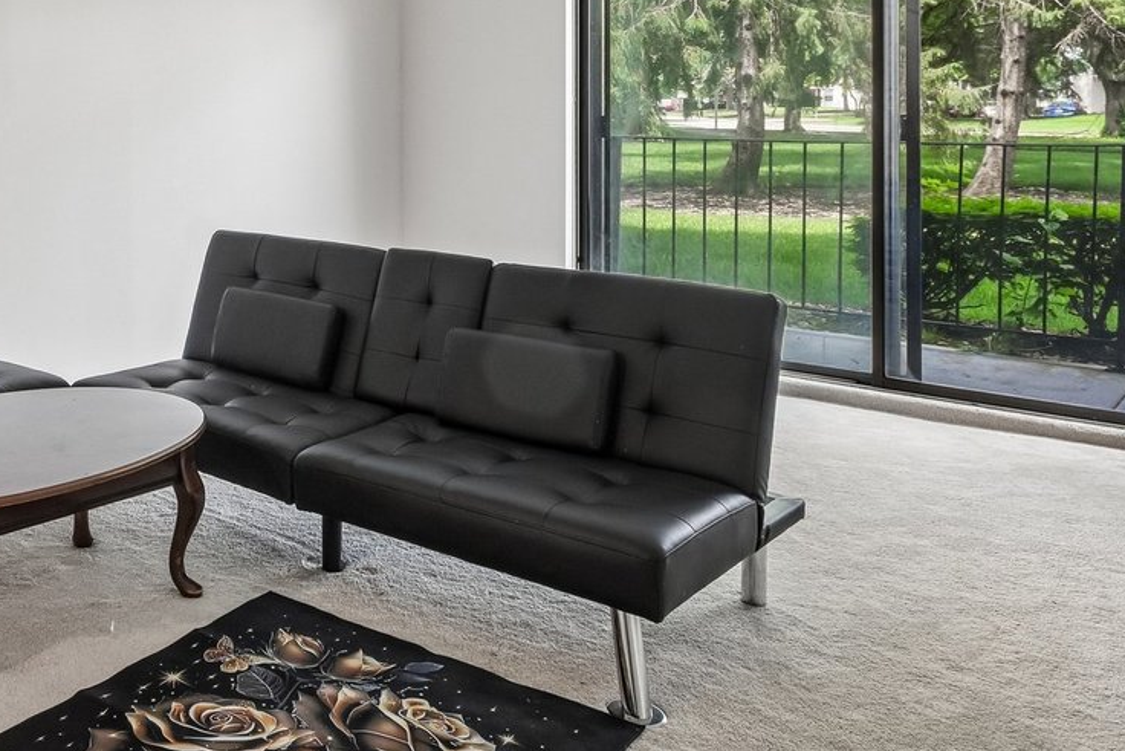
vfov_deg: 37.6
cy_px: 87
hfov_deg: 50.8
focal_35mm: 33
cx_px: 118
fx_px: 1031
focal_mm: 10
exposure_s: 1/20
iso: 500
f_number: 8
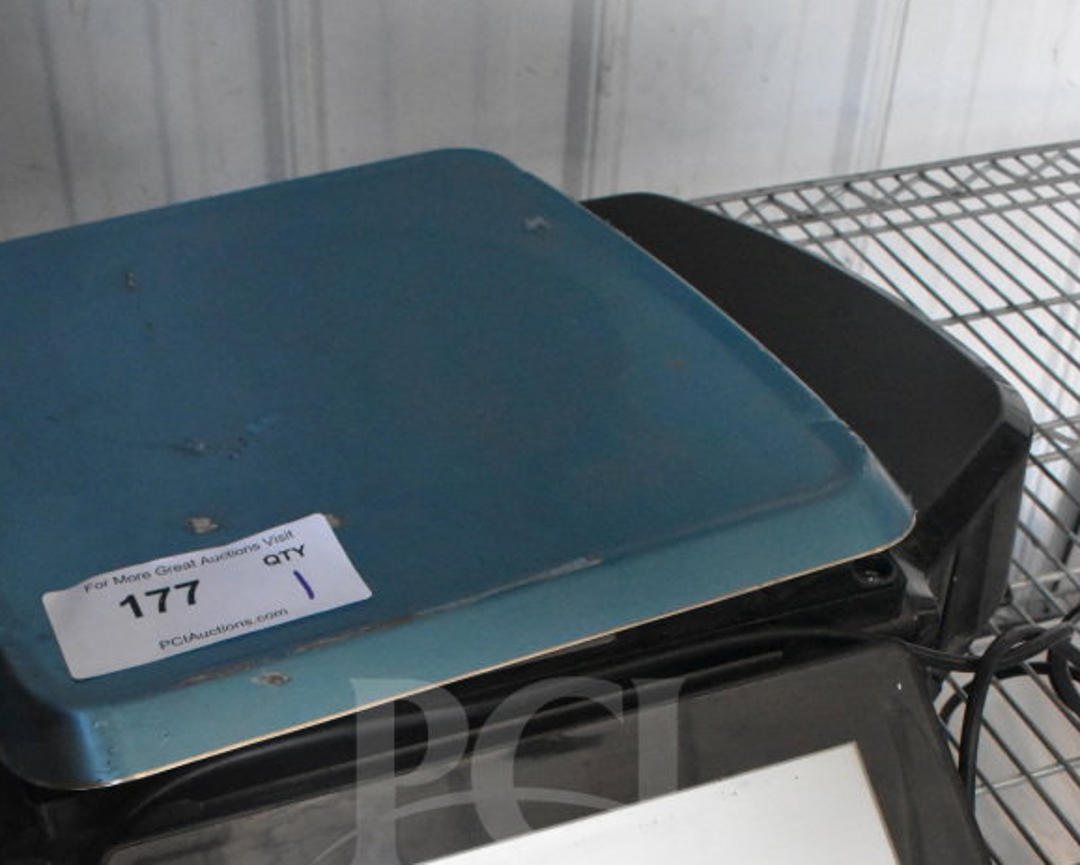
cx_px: 516
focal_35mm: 49
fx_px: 1567
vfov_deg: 29.2
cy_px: 827
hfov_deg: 38.0
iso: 6400
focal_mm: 22
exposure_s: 1/320
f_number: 9
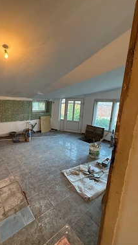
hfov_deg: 64.8
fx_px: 104
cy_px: 119
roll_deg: -1.8
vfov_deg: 99.4
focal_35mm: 16
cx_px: 43
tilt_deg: -9.5
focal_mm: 2.22
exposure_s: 1/50
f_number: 2.2
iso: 200
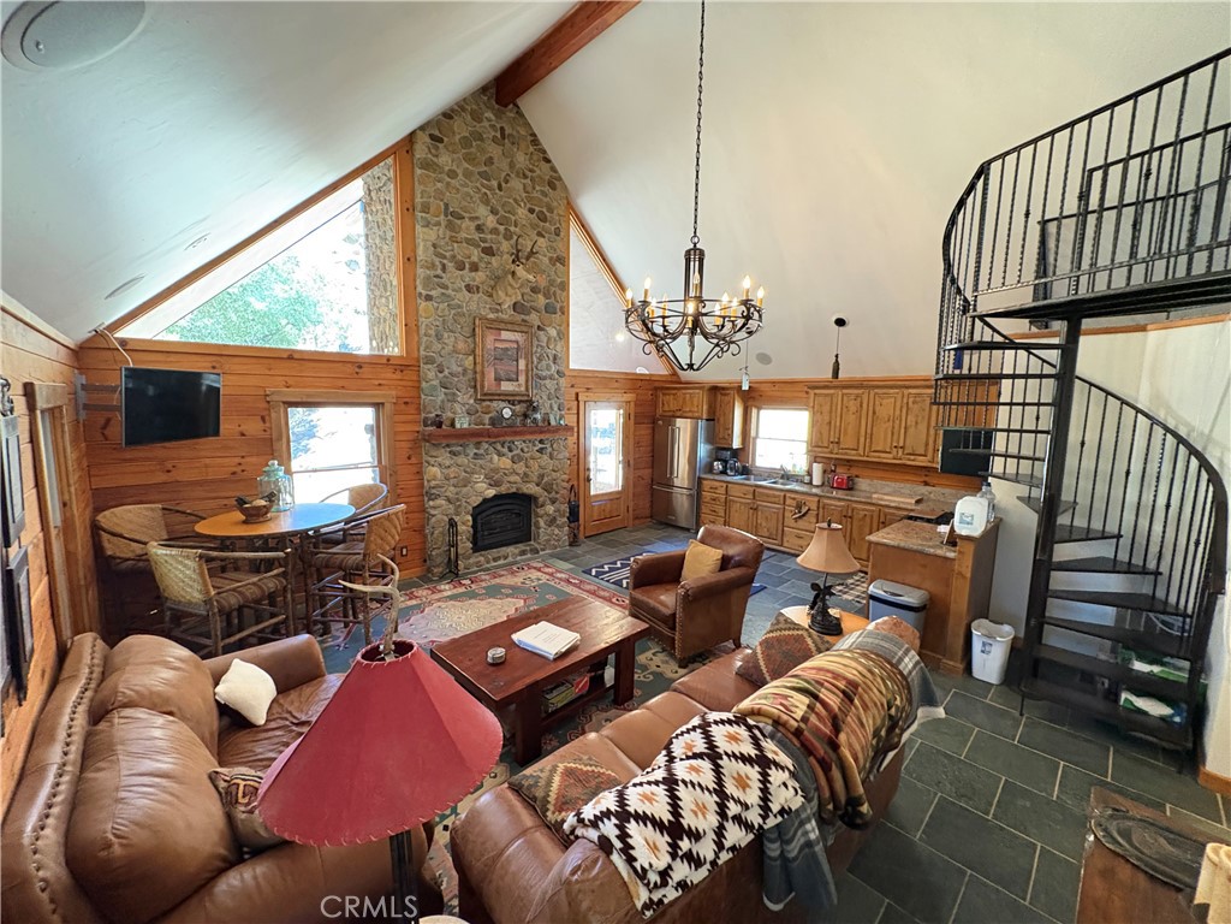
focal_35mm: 14
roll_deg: +0.2
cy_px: 462
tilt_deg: -7.5
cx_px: 616
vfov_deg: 85.7
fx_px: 498
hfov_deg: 102.1
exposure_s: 1/60
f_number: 2.2
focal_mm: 2.22
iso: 800
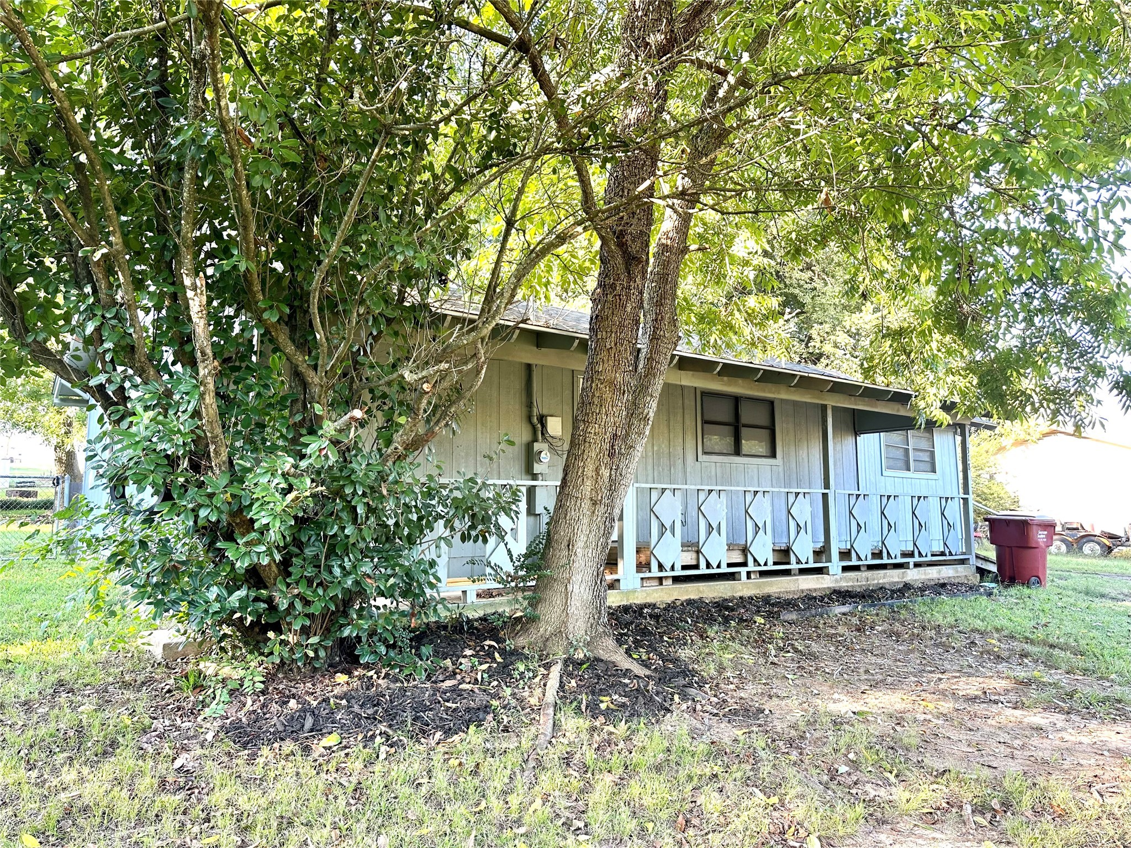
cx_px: 566
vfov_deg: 56.8
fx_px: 784
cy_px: 424
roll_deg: -0.2
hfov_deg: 71.6
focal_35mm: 24
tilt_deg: +6.7
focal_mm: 6.86
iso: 80
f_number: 1.78
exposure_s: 1/121
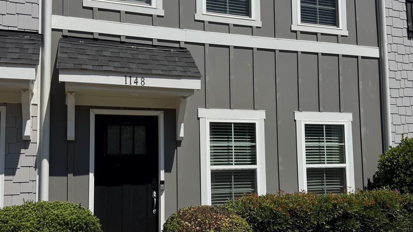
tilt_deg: +4.1
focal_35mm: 35
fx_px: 383
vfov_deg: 33.7
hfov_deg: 56.6
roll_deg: +0.9
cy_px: 131
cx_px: 207
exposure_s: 1/7937
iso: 80
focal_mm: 6.76
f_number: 1.78
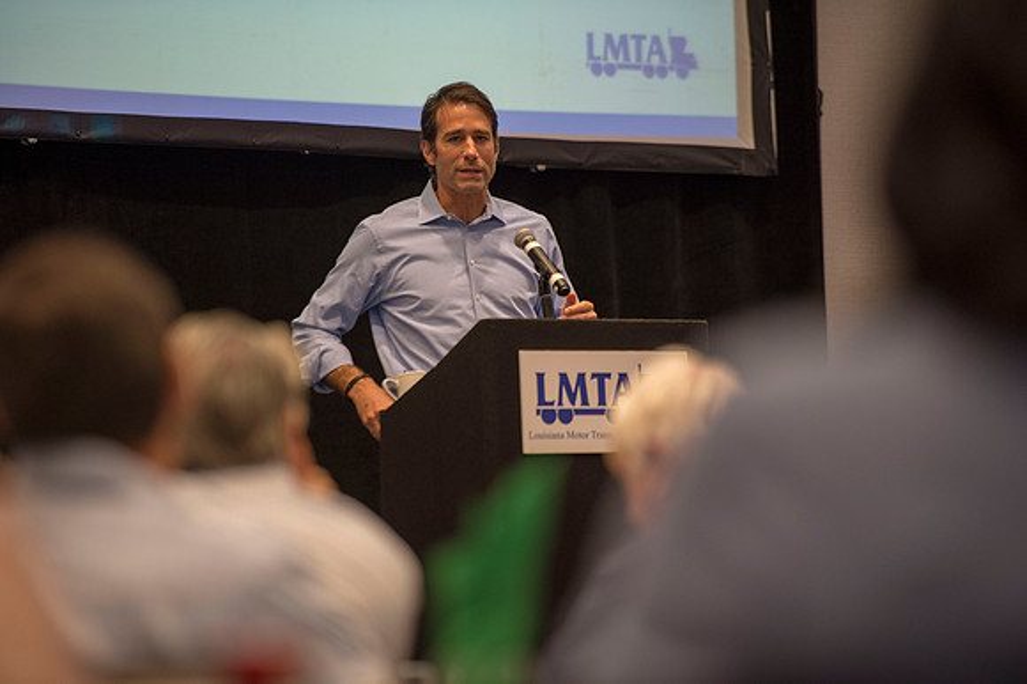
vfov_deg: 6.9
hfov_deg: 10.3
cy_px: 342
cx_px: 514
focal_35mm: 200
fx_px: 5702
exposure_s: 1/200
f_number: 2.8
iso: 1250
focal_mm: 200
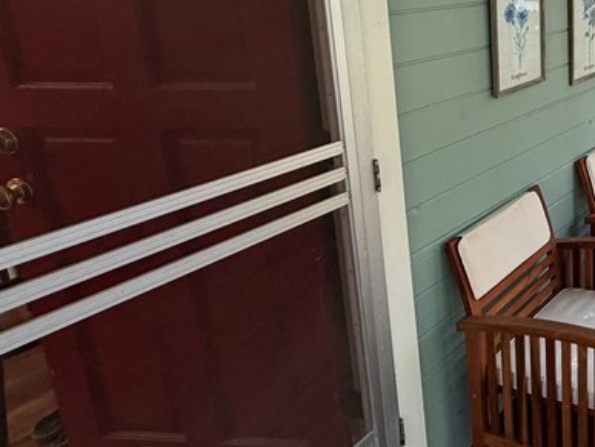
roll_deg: +0.7
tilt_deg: -15.3
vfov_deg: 38.0
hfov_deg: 43.5
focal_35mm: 37
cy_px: 127
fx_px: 637
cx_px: 586
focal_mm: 2.22
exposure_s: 1/100
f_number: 2.2
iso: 320
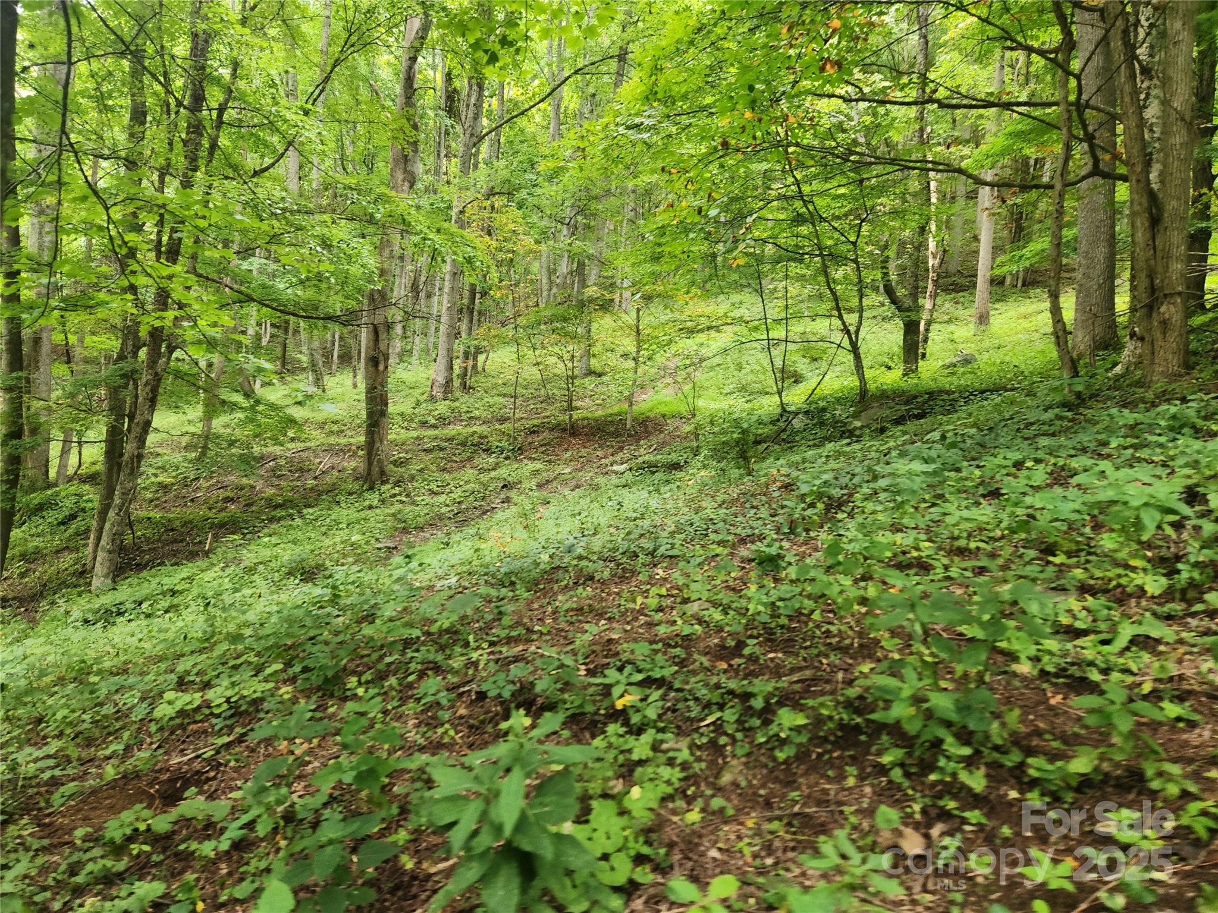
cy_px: 456
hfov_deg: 73.9
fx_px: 809
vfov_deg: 58.9
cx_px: 609
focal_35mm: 23
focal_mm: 5.4
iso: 160
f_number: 1.8
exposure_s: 1/120
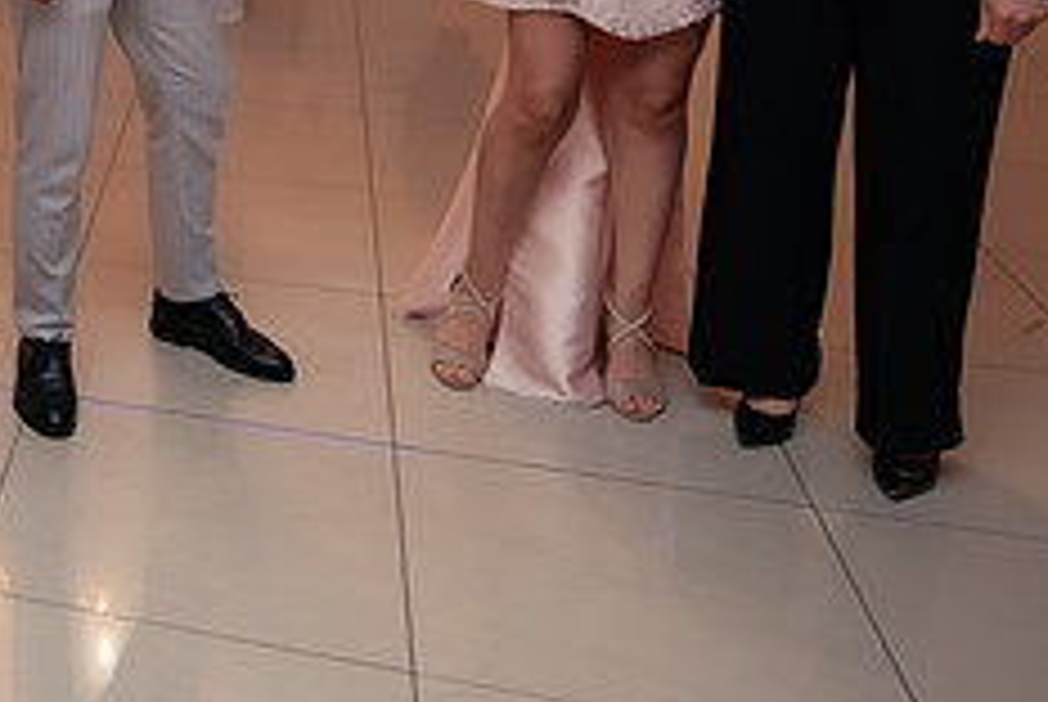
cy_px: -139
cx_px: -289
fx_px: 1603
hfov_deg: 29.6
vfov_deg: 22.7
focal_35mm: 55
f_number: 2.8
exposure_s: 1/200
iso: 1600
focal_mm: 17
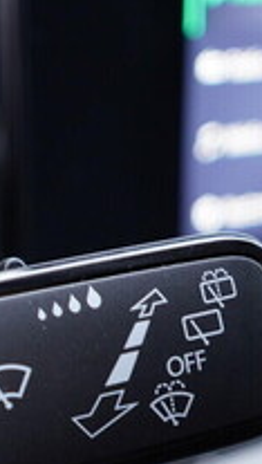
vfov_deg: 21.0
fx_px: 1231
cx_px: -72
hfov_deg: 11.8
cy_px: 389
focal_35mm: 100
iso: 400
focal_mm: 24
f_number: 2.8
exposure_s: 1/40
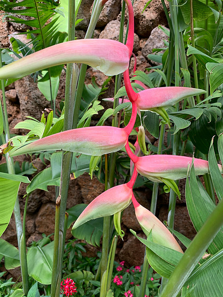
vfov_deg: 67.3
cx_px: 112
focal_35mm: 26
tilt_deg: -7.1
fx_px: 223
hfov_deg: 53.1
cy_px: 148
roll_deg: +2.7
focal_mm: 4.25
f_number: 1.8
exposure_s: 1/278
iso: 25
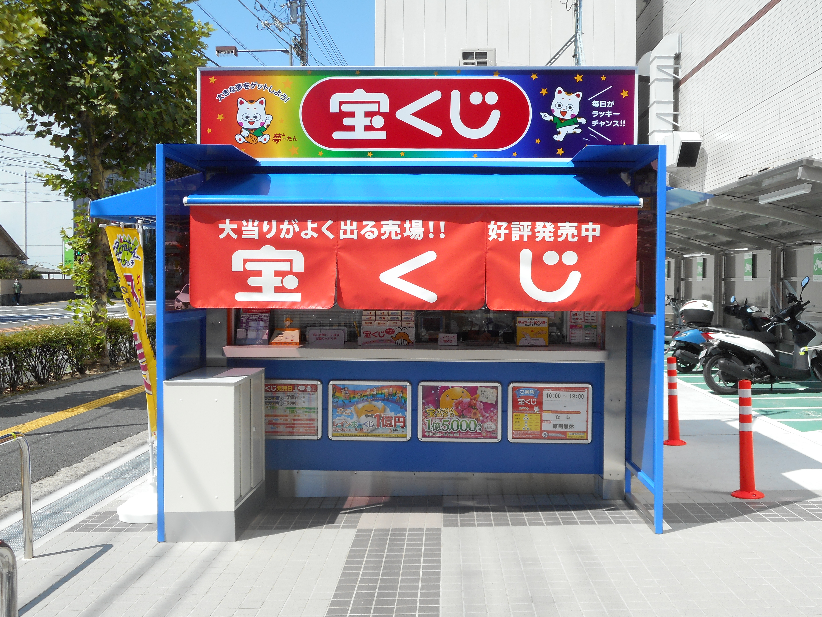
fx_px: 926
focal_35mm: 39
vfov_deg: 36.8
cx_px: 411
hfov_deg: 47.9
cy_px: 308
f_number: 4.5
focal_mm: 6.9
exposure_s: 1/400
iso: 80
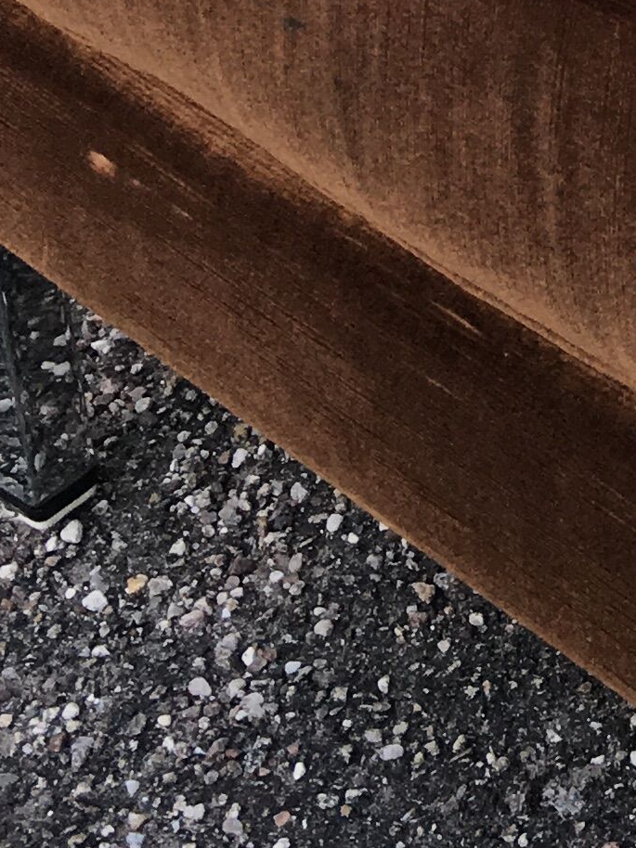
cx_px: 1169
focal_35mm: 128
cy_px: -902
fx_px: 3137
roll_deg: -1.4
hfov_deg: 10.8
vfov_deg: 13.1
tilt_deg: -19.6
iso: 25
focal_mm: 4.15
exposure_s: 1/50
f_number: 2.2
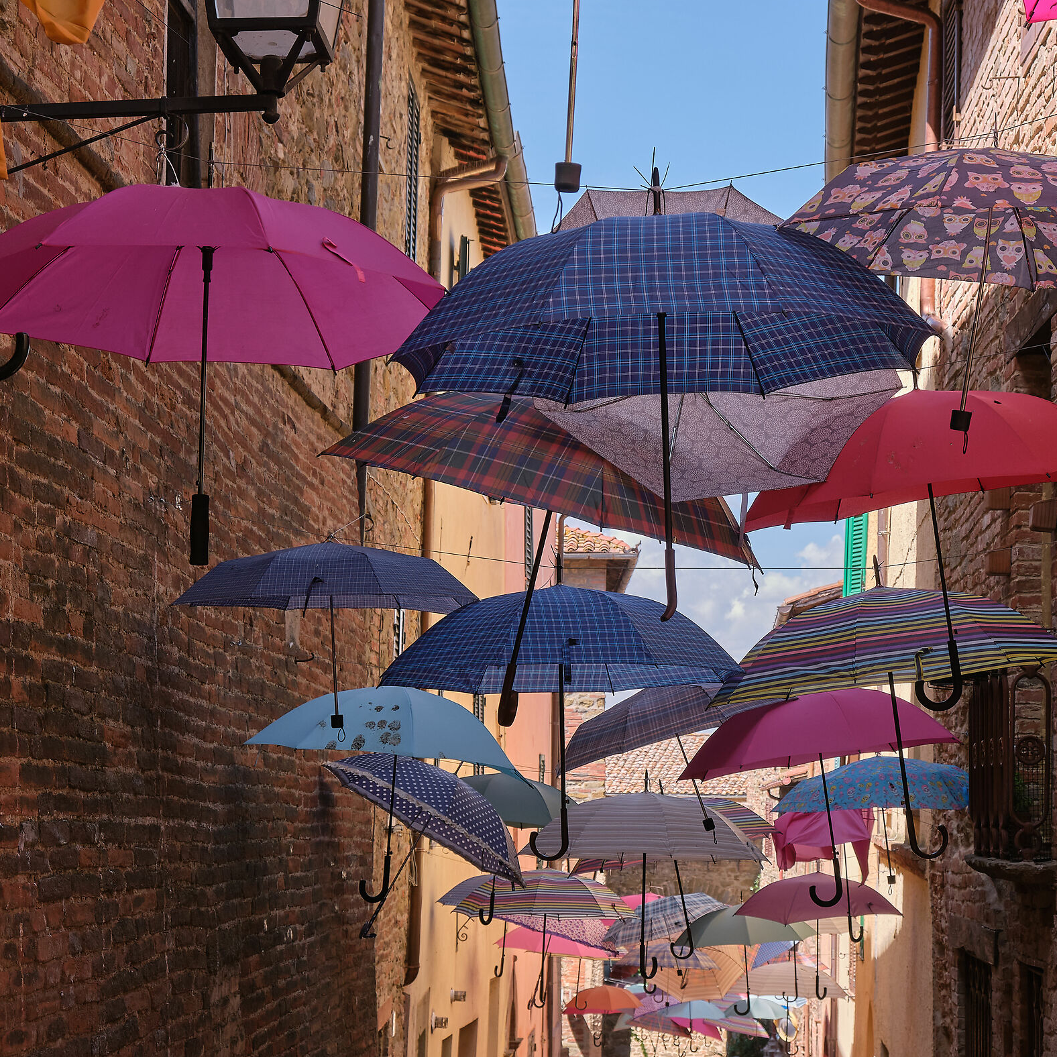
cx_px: 649
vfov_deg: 26.1
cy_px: 532
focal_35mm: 66
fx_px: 2280
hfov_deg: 26.0
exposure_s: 1/300
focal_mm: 34.3
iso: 200
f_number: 6.4
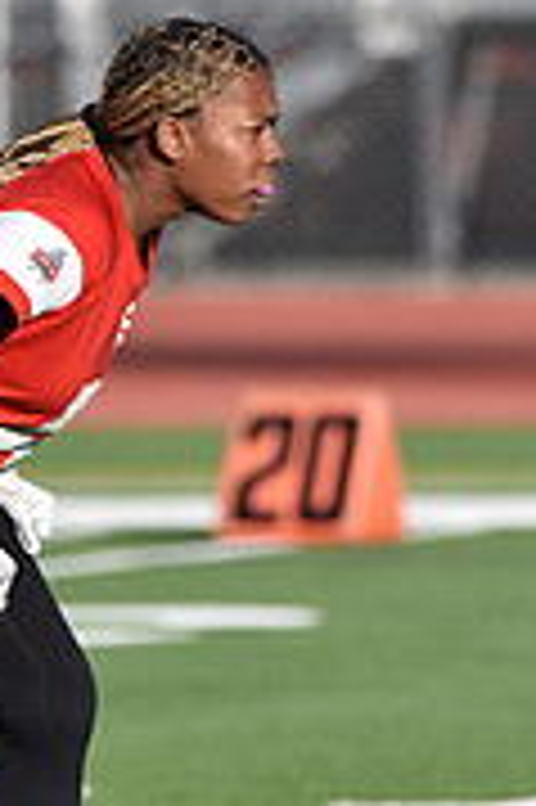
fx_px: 22554
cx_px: 140
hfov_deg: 1.4
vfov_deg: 2.0
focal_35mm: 1008
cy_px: 270
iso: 180
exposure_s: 1/1000
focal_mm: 400
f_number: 6
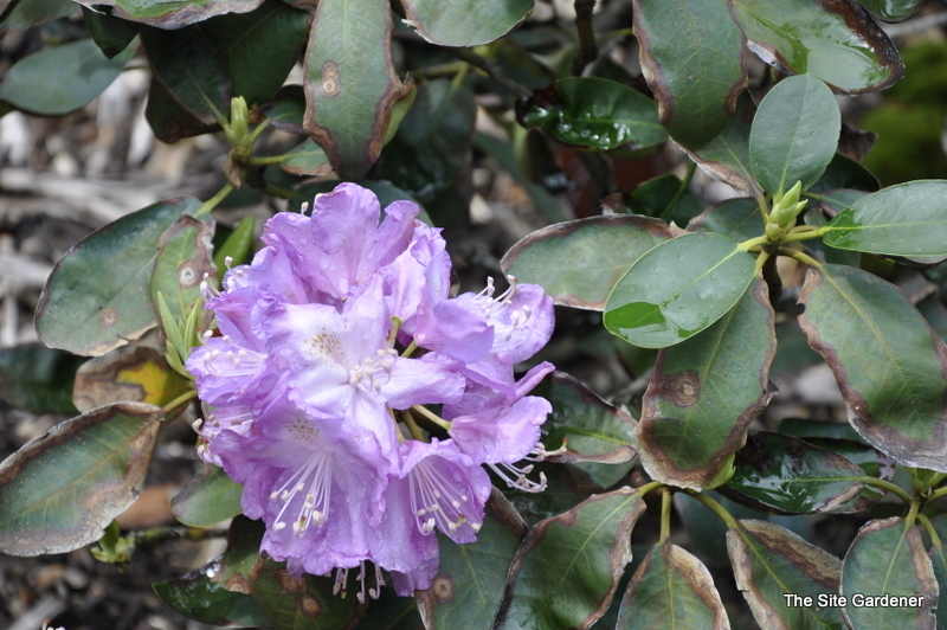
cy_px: 315
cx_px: 474
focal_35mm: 158
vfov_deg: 8.7
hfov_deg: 13.1
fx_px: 4140
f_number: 6.3
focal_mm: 105
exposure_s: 1/160
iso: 200
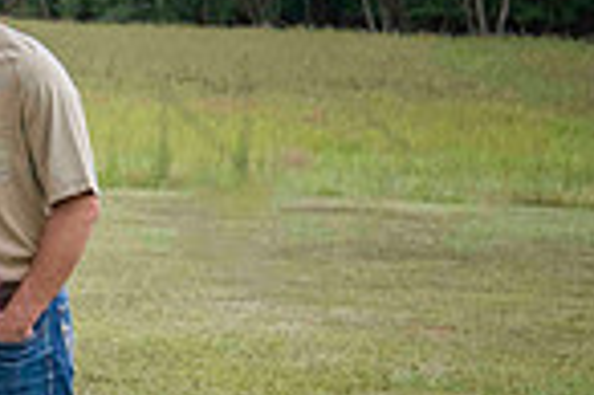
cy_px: 332
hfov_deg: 10.8
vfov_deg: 7.5
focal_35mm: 183
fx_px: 3016
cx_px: -330
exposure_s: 1/640
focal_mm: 46
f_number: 4.2
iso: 400
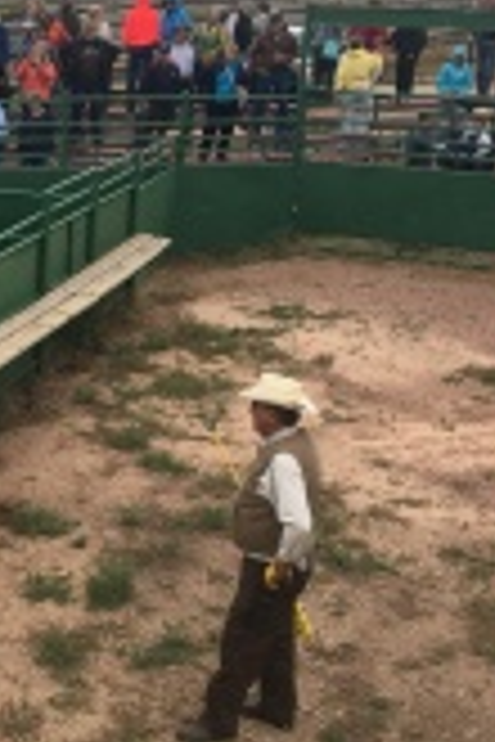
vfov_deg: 30.1
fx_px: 1382
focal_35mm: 67
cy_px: 355
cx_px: -54
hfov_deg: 19.4
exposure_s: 1/333
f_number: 2.2
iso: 25
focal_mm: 4.15
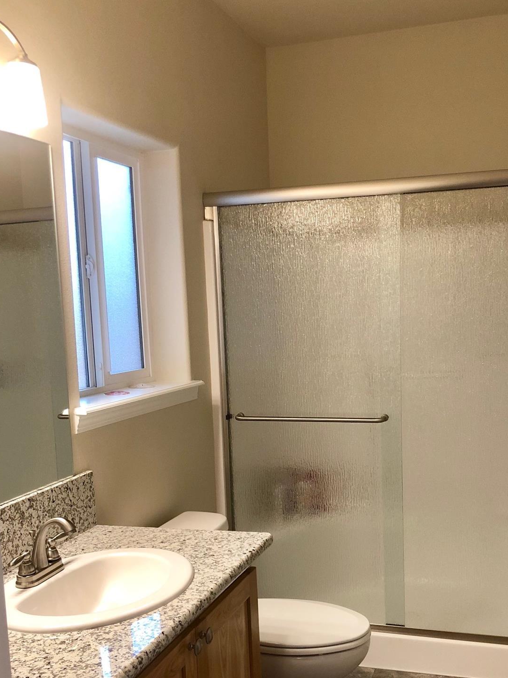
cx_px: 289
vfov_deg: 47.6
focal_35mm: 39
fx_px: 763
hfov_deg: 36.8
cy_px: 410
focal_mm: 4
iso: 40
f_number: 1.8
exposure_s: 1/30
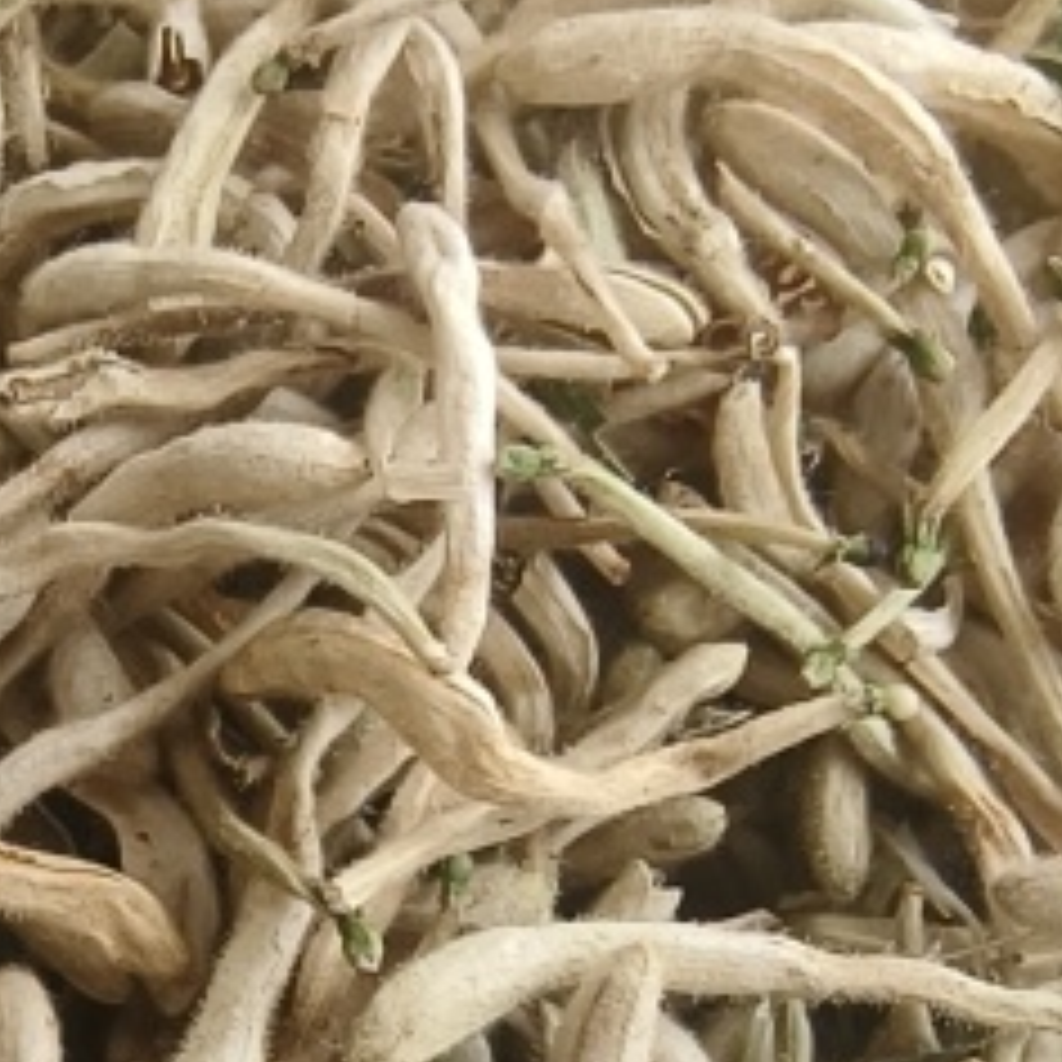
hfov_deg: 16.3
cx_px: -72
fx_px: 3610
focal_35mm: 104
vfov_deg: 15.5
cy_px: 1573
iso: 87
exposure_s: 1/60
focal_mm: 2.28
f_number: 2
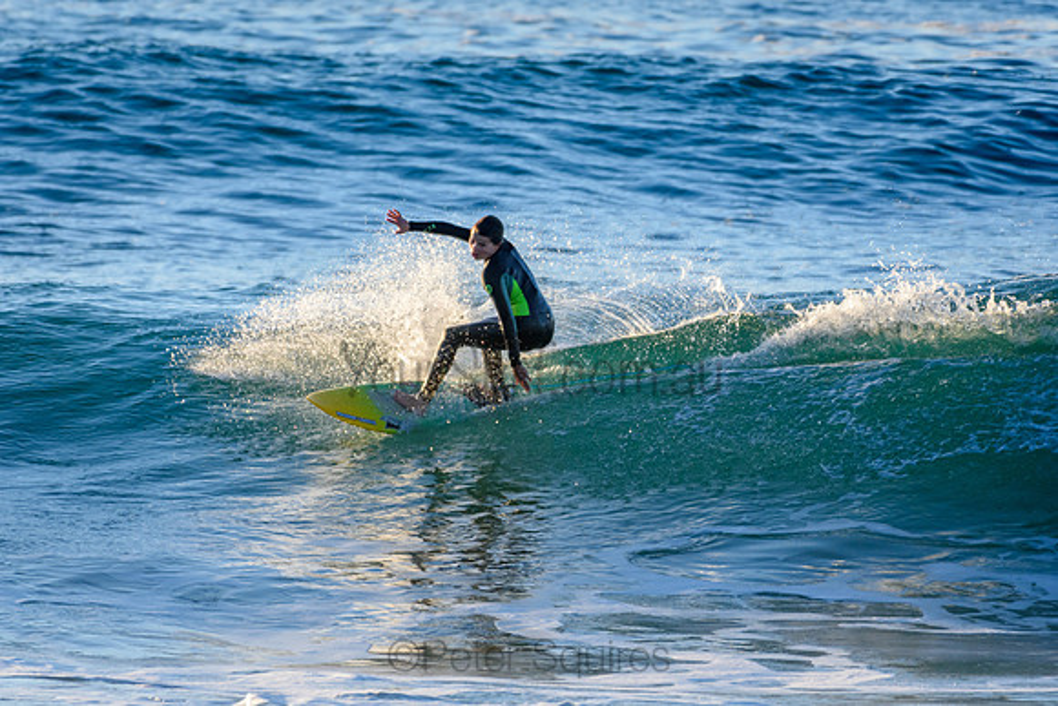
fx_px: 22046
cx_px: 529
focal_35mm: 750
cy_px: 353
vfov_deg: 1.8
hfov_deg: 2.7
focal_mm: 500
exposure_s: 1/1600
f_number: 5.6
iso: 560
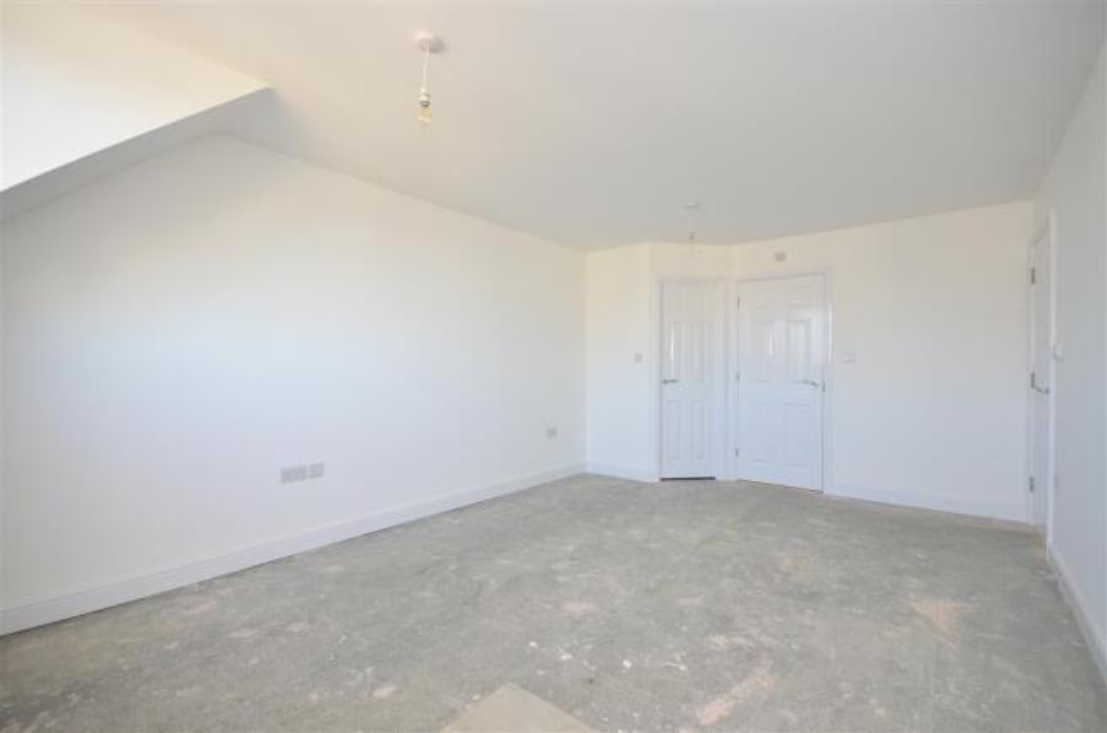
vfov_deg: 77.0
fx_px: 460
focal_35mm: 15
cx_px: 554
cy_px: 366
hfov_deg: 100.5
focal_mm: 10
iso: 640
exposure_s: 1/30
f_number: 6.3
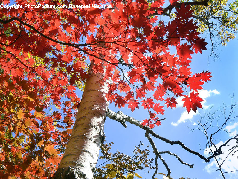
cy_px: 90
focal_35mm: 48
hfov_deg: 39.7
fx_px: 330
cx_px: 119
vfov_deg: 30.3
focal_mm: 8
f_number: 8
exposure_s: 1/160
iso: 80
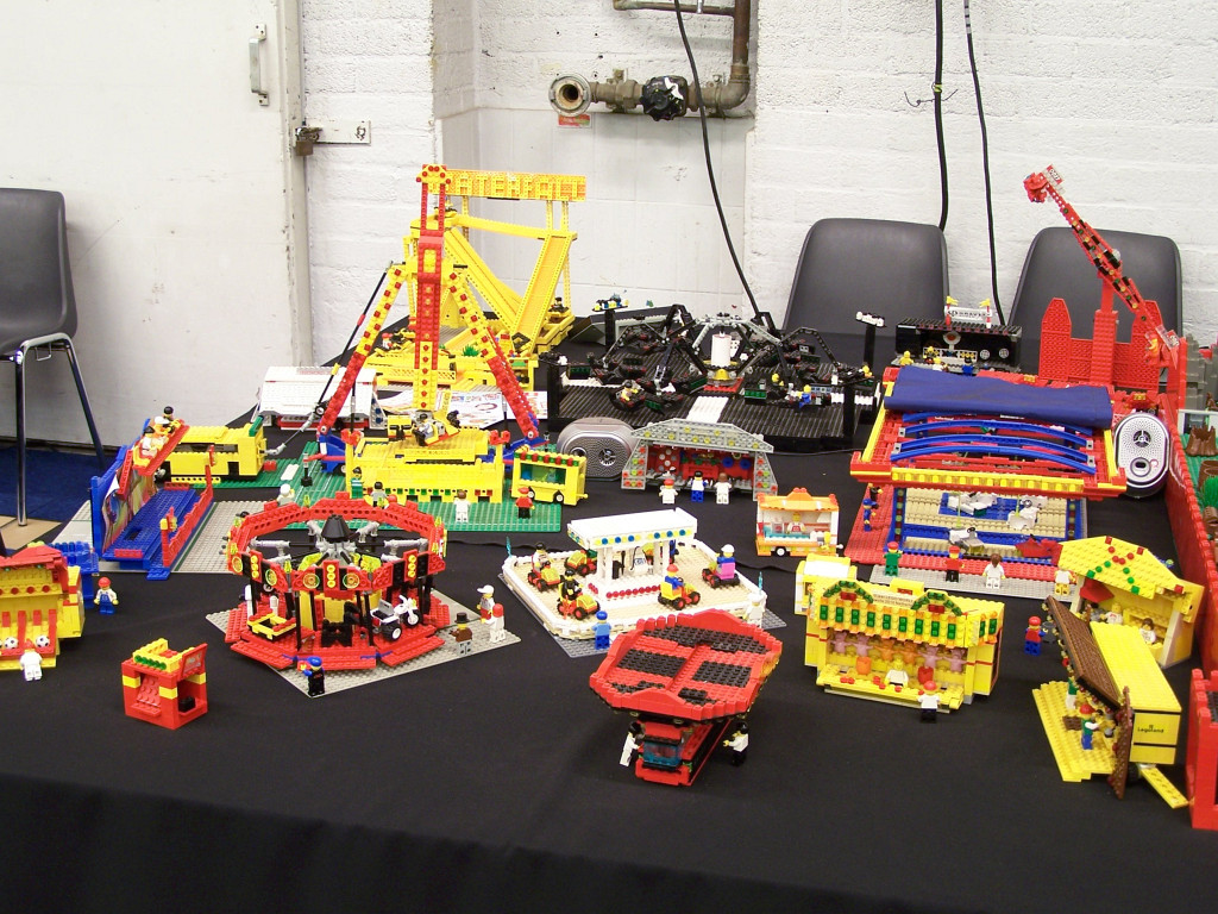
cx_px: 609
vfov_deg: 28.6
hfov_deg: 37.5
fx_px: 1794
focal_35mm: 51
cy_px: 457
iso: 80
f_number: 3
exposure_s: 1/2
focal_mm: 8.5
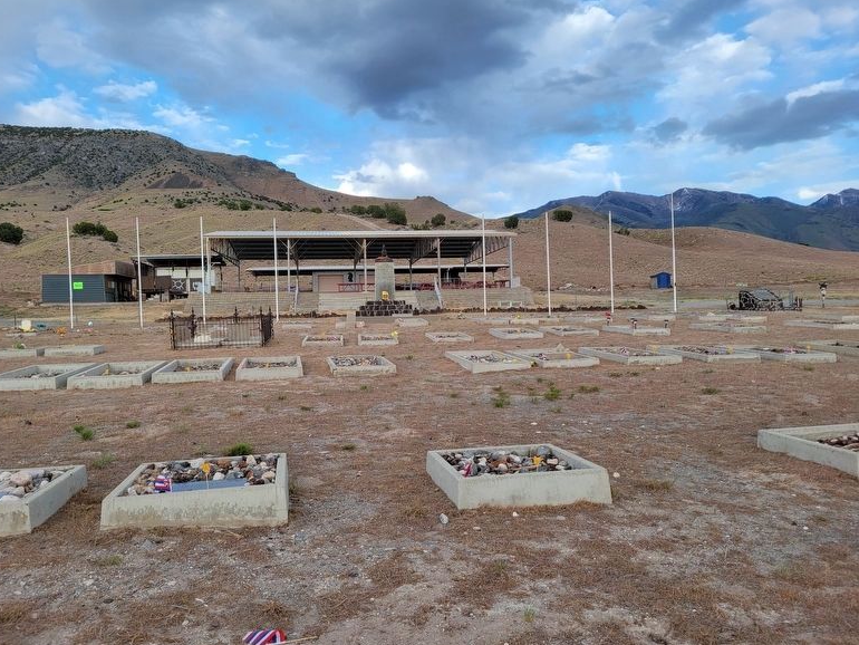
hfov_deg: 65.3
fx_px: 670
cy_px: 314
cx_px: 414
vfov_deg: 51.4
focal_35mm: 27
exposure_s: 1/730
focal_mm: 5.4
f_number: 1.8
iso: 40
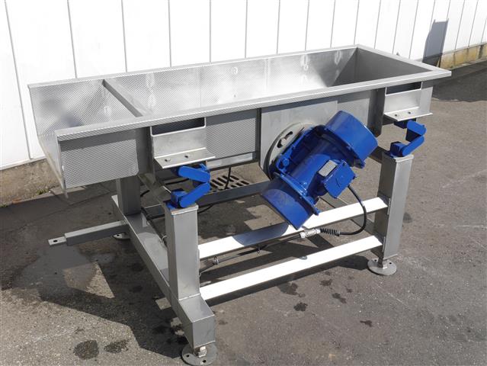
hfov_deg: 46.8
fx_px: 563
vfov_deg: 36.0
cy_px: 183
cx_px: 244
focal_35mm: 40
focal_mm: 20
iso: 160
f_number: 9
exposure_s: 1/400
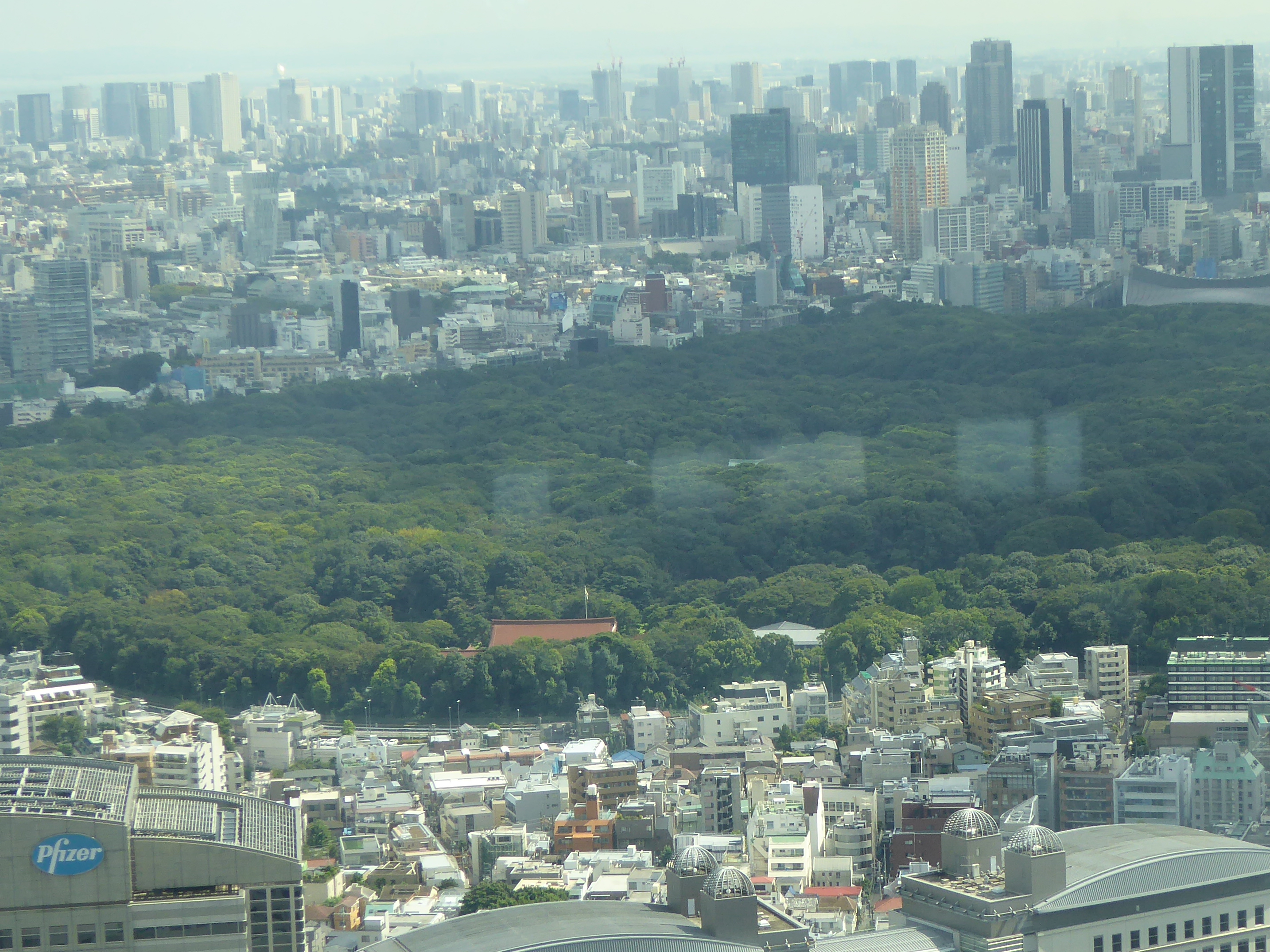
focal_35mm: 111
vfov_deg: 13.3
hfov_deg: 17.7
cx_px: 773
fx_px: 4072
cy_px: 596
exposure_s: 1/250
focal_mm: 10.9
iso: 100
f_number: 4.3
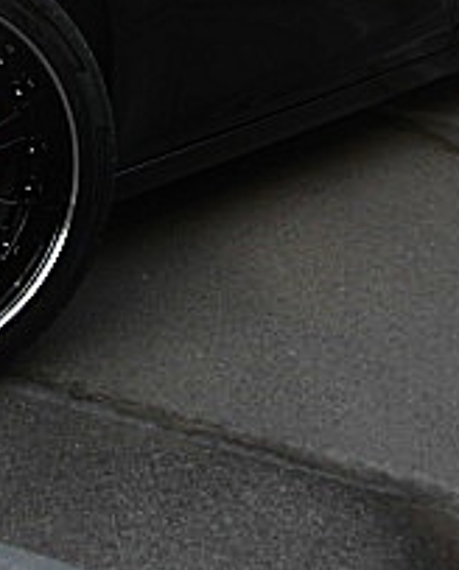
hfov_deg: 13.4
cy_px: 45
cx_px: -171
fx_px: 1862
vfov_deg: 17.2
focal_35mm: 110
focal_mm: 6.3
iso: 50
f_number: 2.8
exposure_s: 1/160
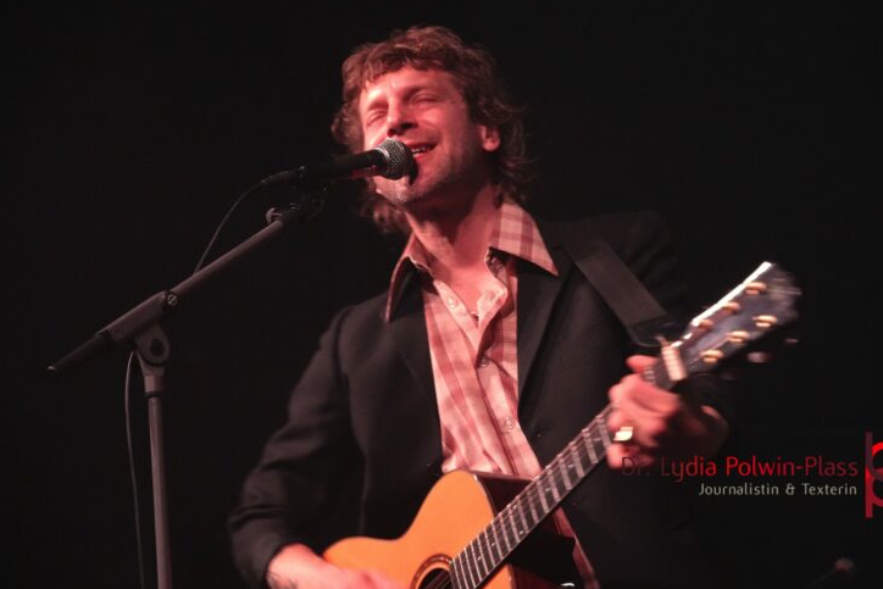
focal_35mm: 140
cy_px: 280
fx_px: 3434
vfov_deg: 9.8
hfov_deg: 14.7
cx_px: 465
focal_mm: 88
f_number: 5.6
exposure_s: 1/50
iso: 6400
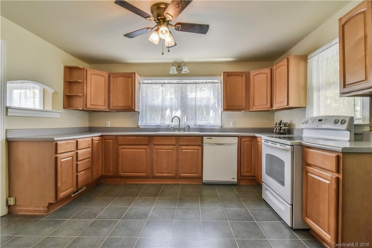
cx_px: 186
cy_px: 124
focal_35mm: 16
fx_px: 165
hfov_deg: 96.7
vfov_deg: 73.8
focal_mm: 16
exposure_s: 1/160
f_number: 13
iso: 4000
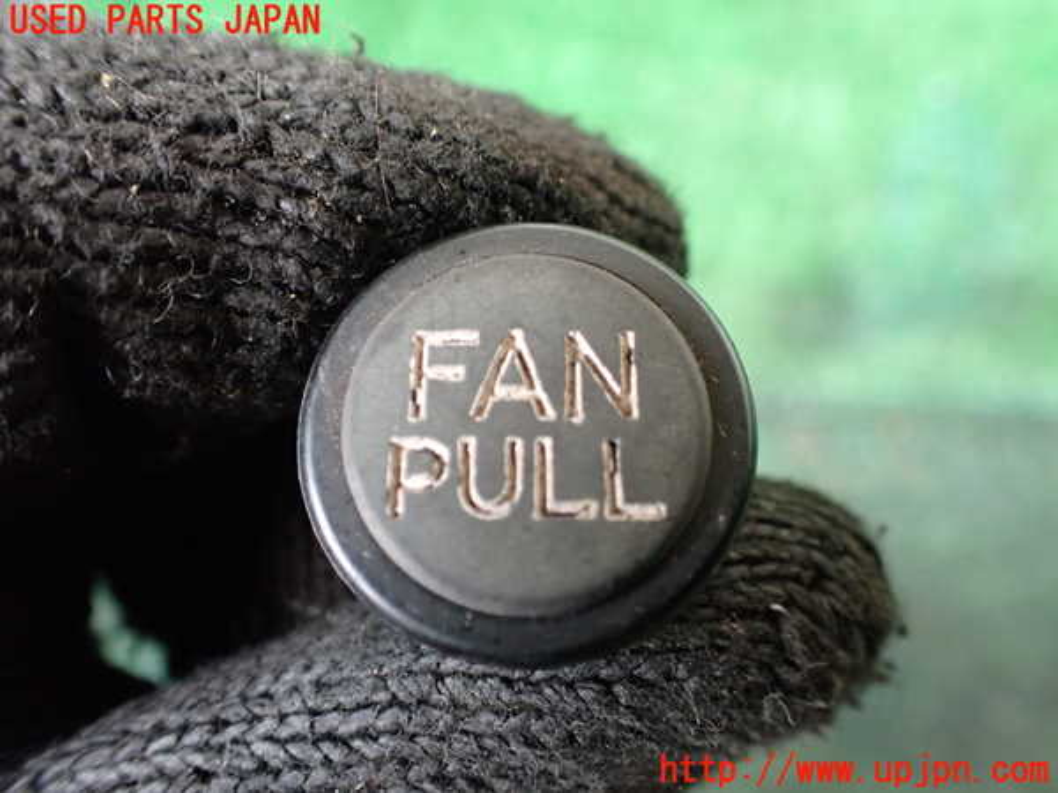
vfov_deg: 46.8
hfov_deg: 60.0
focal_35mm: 30
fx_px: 917
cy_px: 396
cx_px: 529
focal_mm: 5.4
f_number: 2.3
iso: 800
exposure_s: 1/100
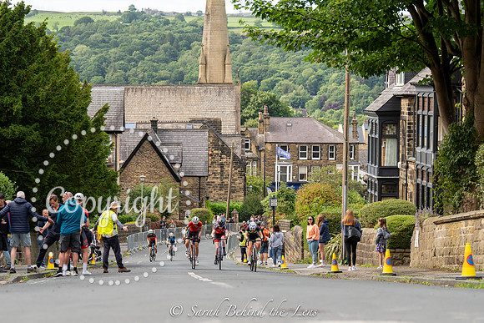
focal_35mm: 110
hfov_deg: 18.6
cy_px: 185
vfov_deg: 12.5
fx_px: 1475
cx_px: 216
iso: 400
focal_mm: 95
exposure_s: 1/640
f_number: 4
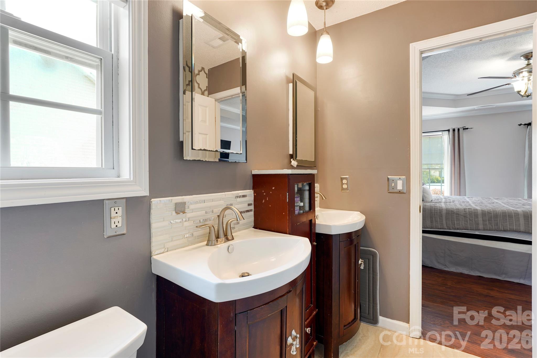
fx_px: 239
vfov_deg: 73.7
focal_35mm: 16
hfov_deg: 96.7
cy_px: 179
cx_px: 268
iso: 50
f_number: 8
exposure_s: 1
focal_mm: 16
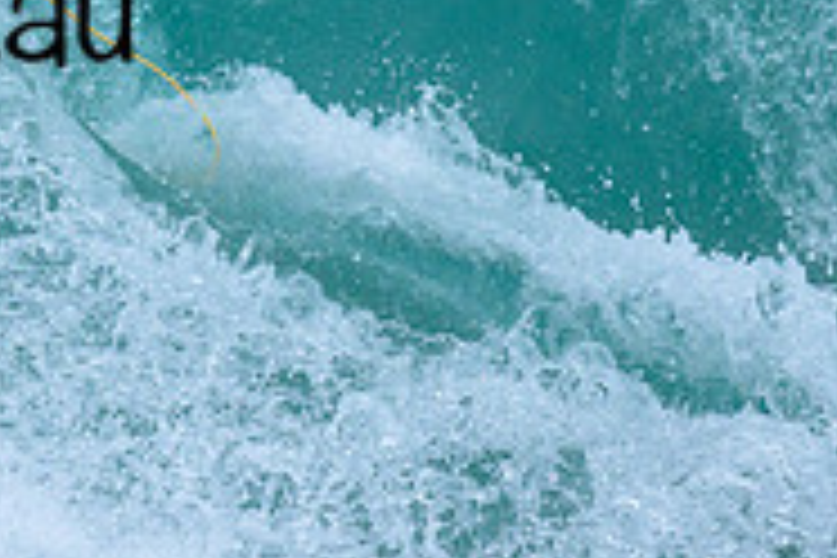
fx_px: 79695
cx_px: -181
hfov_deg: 0.6
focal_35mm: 3428
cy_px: 17
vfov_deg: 0.4
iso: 720
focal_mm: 800
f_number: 6.3
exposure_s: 1/2000
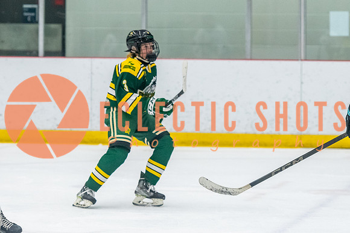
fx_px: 2277
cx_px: 131
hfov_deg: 8.8
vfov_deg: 5.9
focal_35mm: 234
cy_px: 121
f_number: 2.8
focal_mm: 116
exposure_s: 1/800
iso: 4000
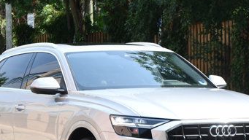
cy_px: 81
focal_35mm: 250
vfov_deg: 4.9
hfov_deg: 8.6
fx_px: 1651
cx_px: 115
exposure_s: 1/250
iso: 140
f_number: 8
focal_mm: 85
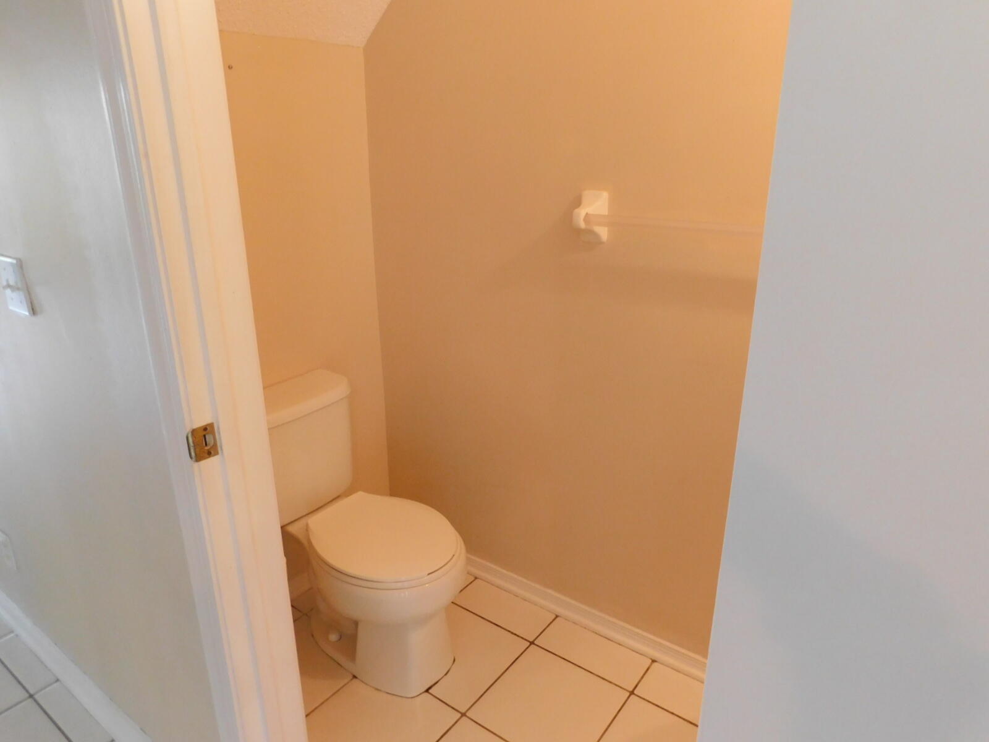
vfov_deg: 58.9
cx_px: 494
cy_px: 371
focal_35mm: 23
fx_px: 657
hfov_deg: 73.9
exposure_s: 1/20
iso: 400
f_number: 3
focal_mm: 4
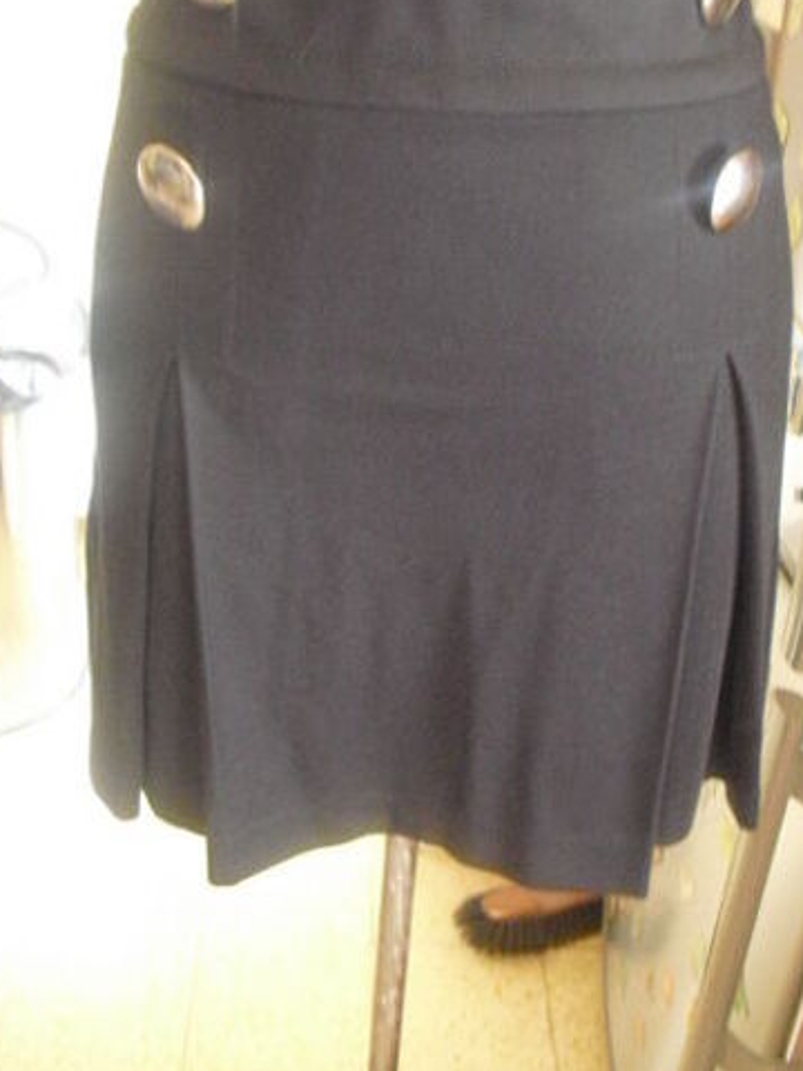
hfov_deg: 30.2
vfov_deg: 39.6
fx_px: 1485
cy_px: 486
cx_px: 466
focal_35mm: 48
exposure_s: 1/13
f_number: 3.1
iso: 800
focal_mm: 6.3
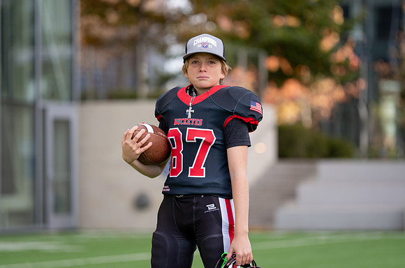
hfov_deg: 11.9
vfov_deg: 7.9
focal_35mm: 174
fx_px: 1950
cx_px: 193
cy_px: 128
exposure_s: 1/320
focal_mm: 156
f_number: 2.8
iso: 100
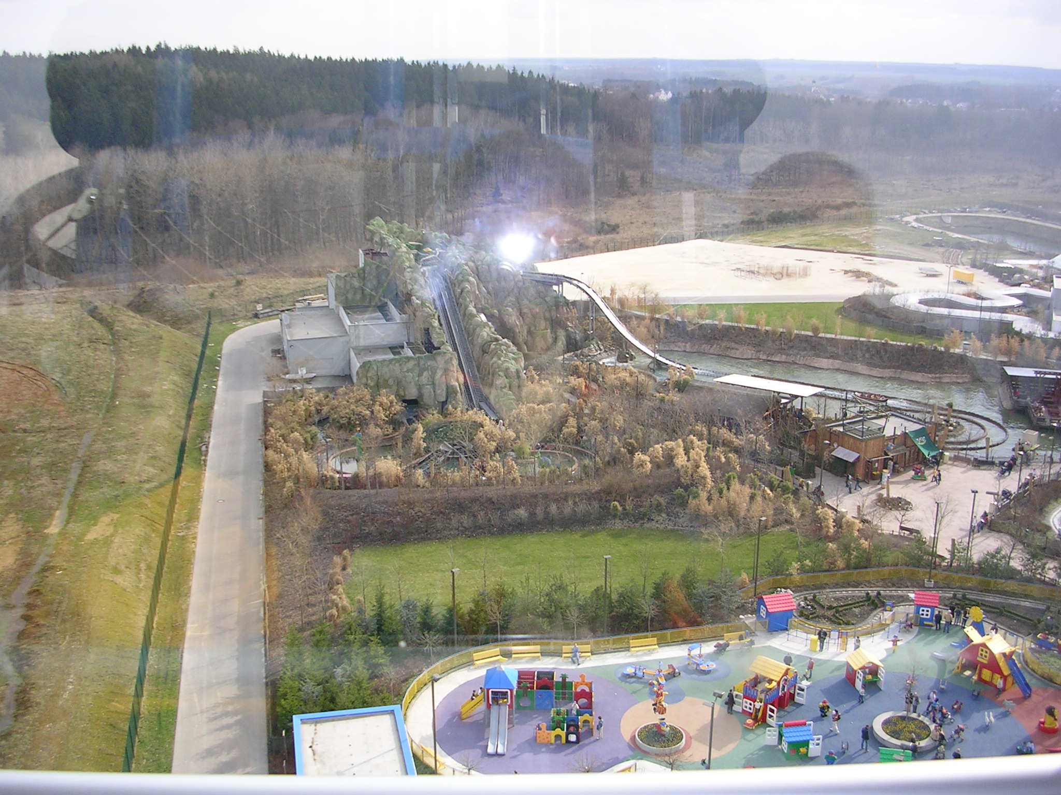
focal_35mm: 38
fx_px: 1165
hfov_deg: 49.0
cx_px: 530
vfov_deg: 37.7
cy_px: 398
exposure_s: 1/322
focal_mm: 5.8
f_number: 2.8
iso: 50
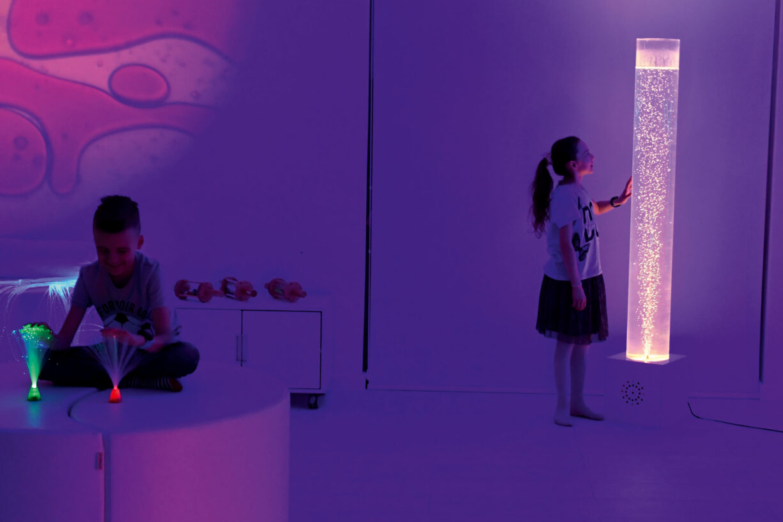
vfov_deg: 18.9
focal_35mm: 72
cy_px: 242
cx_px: 509
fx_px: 1566
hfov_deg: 27.9
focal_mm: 35
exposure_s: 1/40
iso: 2000
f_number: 3.5
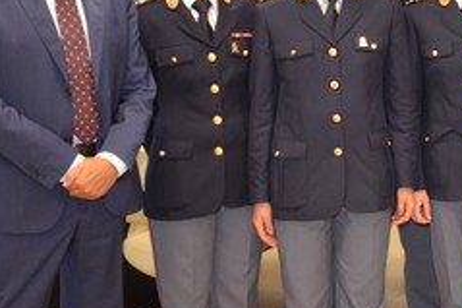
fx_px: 1013
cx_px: 547
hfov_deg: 23.6
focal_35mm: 79
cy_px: 70
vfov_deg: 17.1
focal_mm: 18
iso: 800
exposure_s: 1/80
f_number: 3.5
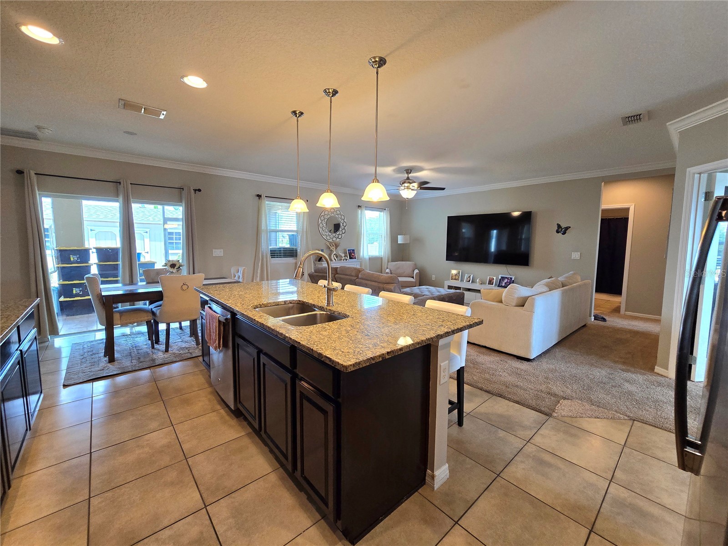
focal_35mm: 13
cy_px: 273
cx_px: 364
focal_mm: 2.2
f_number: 2.2
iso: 125
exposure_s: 1/60.2
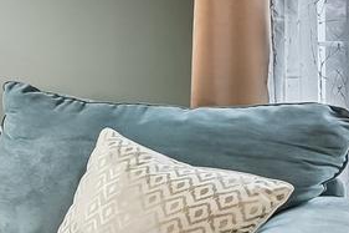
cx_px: -666
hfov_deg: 11.8
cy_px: -12
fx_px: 988
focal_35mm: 102
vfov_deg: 13.2
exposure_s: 1/10
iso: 400
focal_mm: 14
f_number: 8
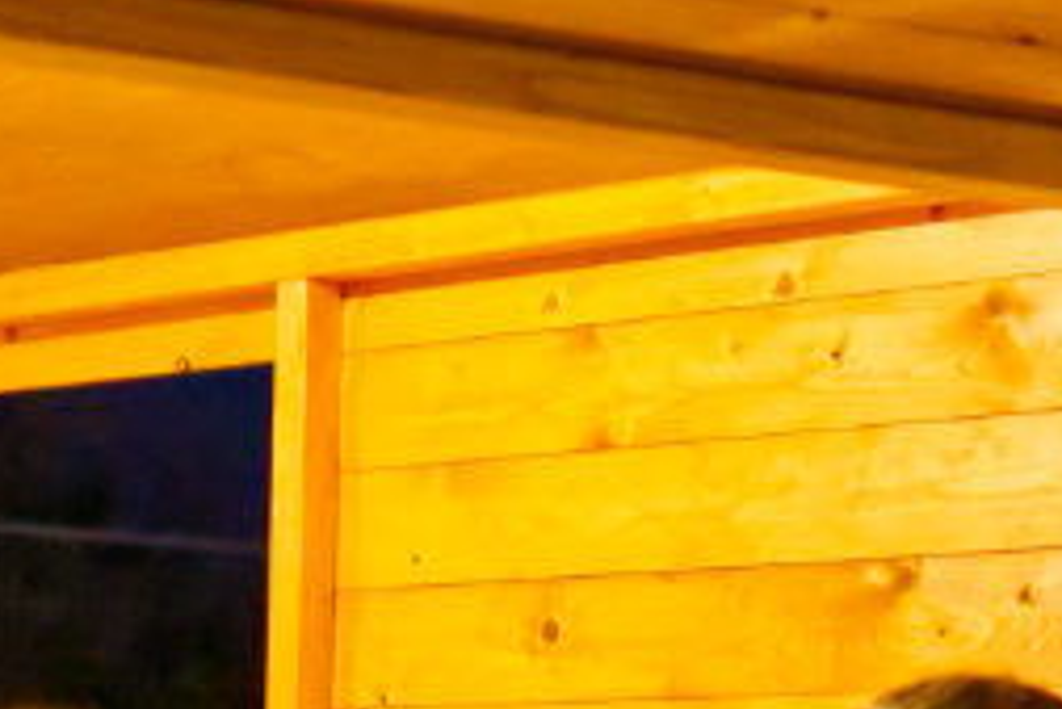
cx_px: -298
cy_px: 1177
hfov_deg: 11.0
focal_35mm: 182
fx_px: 5372
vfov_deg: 7.4
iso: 6400
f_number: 2
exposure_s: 1/125
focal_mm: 30
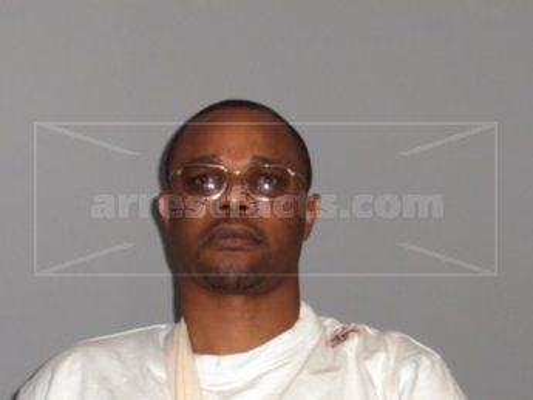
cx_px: 266
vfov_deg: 14.7
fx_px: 1556
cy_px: 200
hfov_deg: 19.4
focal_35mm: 101
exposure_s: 1/125
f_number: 4
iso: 50
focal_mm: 20.7
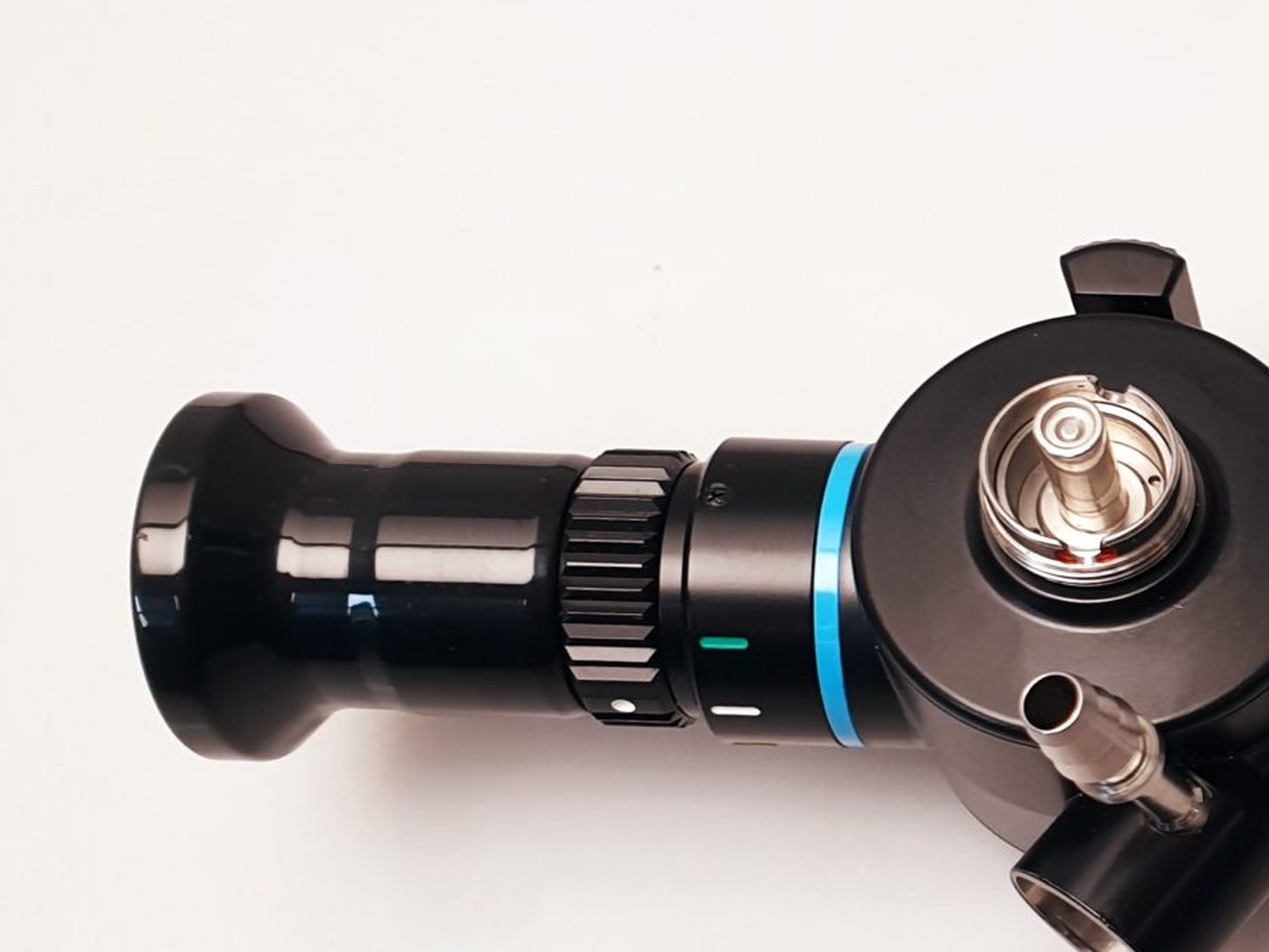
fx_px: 2714
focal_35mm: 74
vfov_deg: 19.7
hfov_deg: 23.3
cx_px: 1646
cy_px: 764
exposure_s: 1/50
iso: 64
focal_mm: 4.3
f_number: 2.4
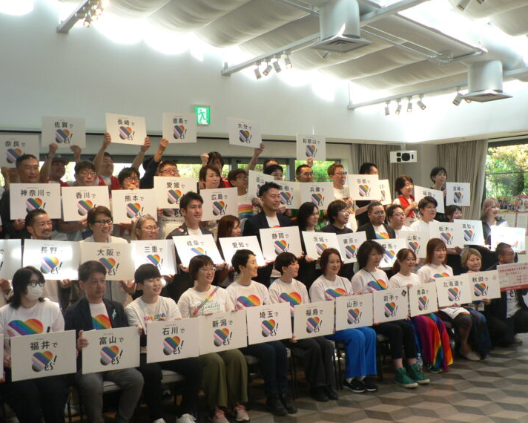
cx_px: 282
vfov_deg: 37.4
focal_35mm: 40
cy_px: 212
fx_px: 625
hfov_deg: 45.8
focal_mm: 6.3
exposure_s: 1/80
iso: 100
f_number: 2.8
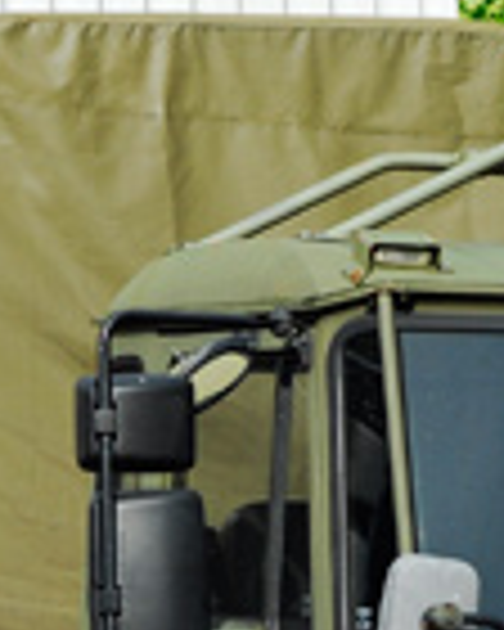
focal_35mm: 229
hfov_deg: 6.7
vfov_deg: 8.3
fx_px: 4270
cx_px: 580
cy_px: 855
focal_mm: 38
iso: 200
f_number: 8
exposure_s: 1/320
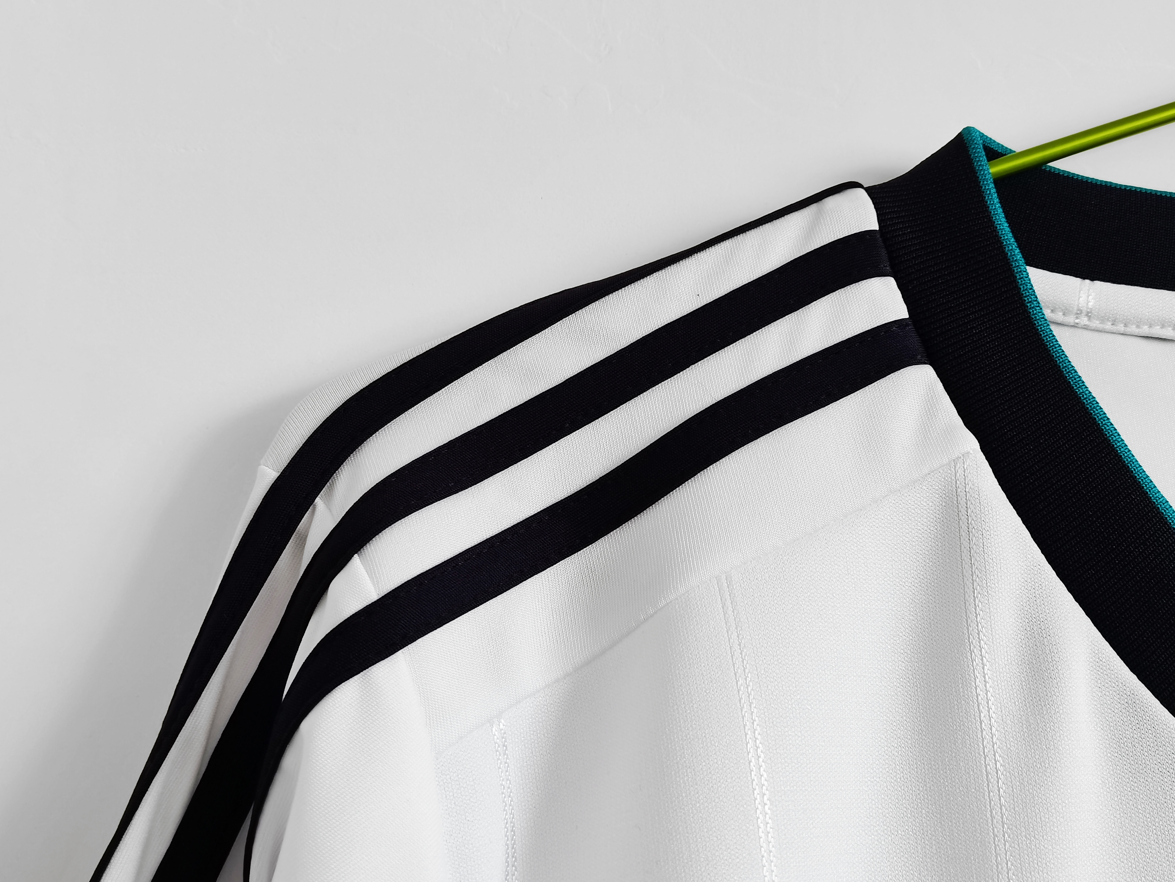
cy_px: 441
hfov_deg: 50.1
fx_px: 1256
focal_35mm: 37
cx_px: 588
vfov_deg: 38.7
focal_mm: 5.58
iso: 160
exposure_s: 1/50
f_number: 1.8
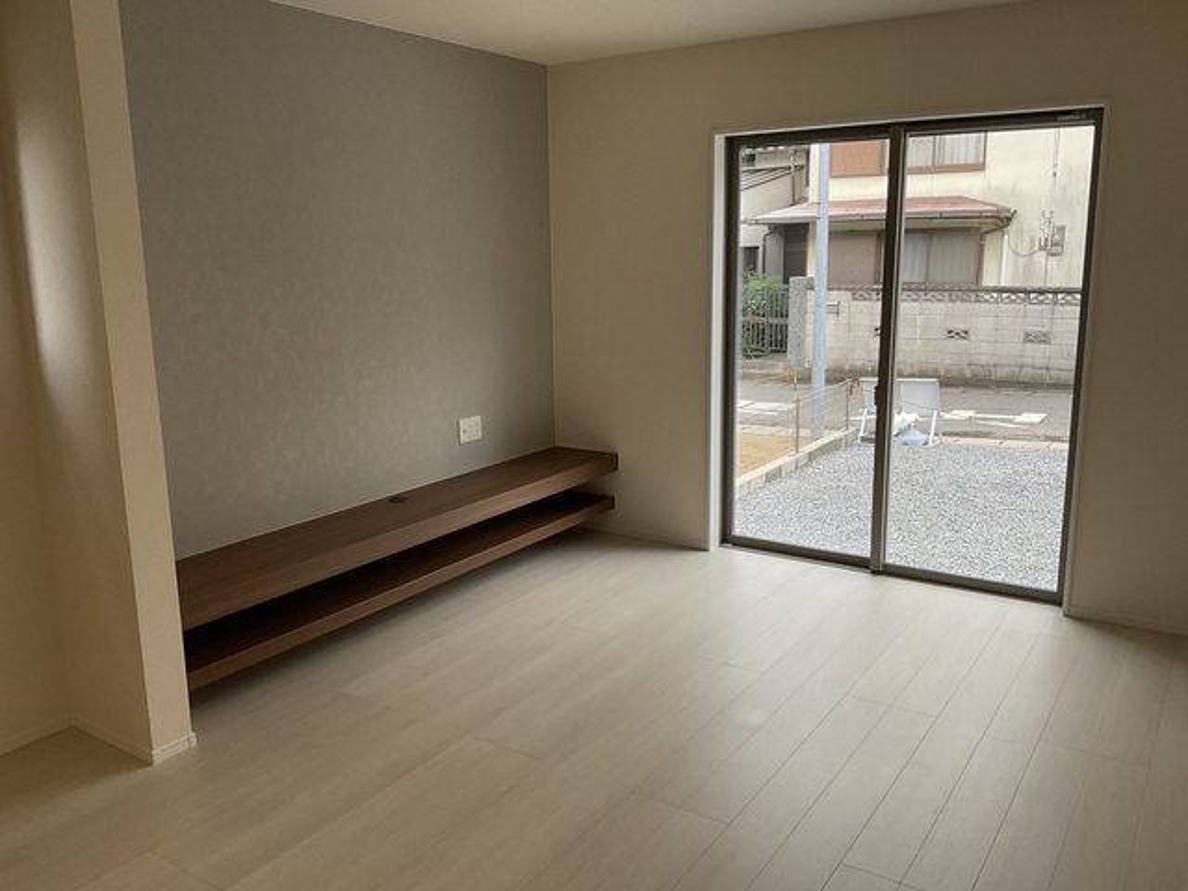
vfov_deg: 48.2
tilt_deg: -11.8
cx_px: 594
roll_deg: +0.8
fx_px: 995
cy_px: 446
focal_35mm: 29
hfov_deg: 61.7
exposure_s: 1/104
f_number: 1.8
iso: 64
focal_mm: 3
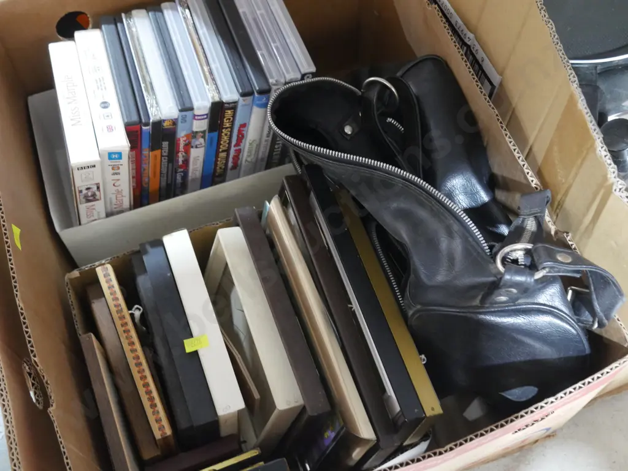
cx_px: 314
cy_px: 236
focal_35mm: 44
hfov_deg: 42.9
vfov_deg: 32.9
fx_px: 799
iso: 3200
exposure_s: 1/20
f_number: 4.7
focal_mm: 22
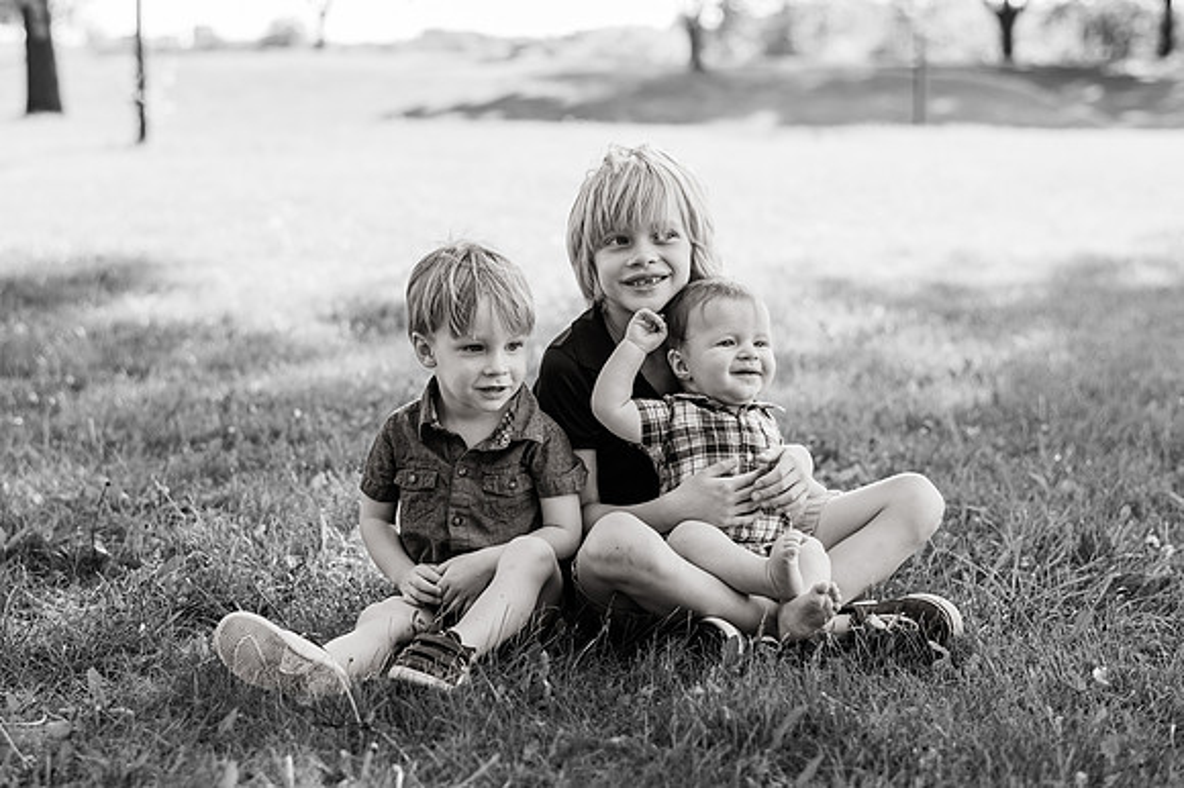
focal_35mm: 63
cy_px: 362
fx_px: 2061
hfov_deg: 32.0
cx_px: 544
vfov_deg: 21.6
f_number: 2.8
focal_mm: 58
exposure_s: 1/500
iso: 160
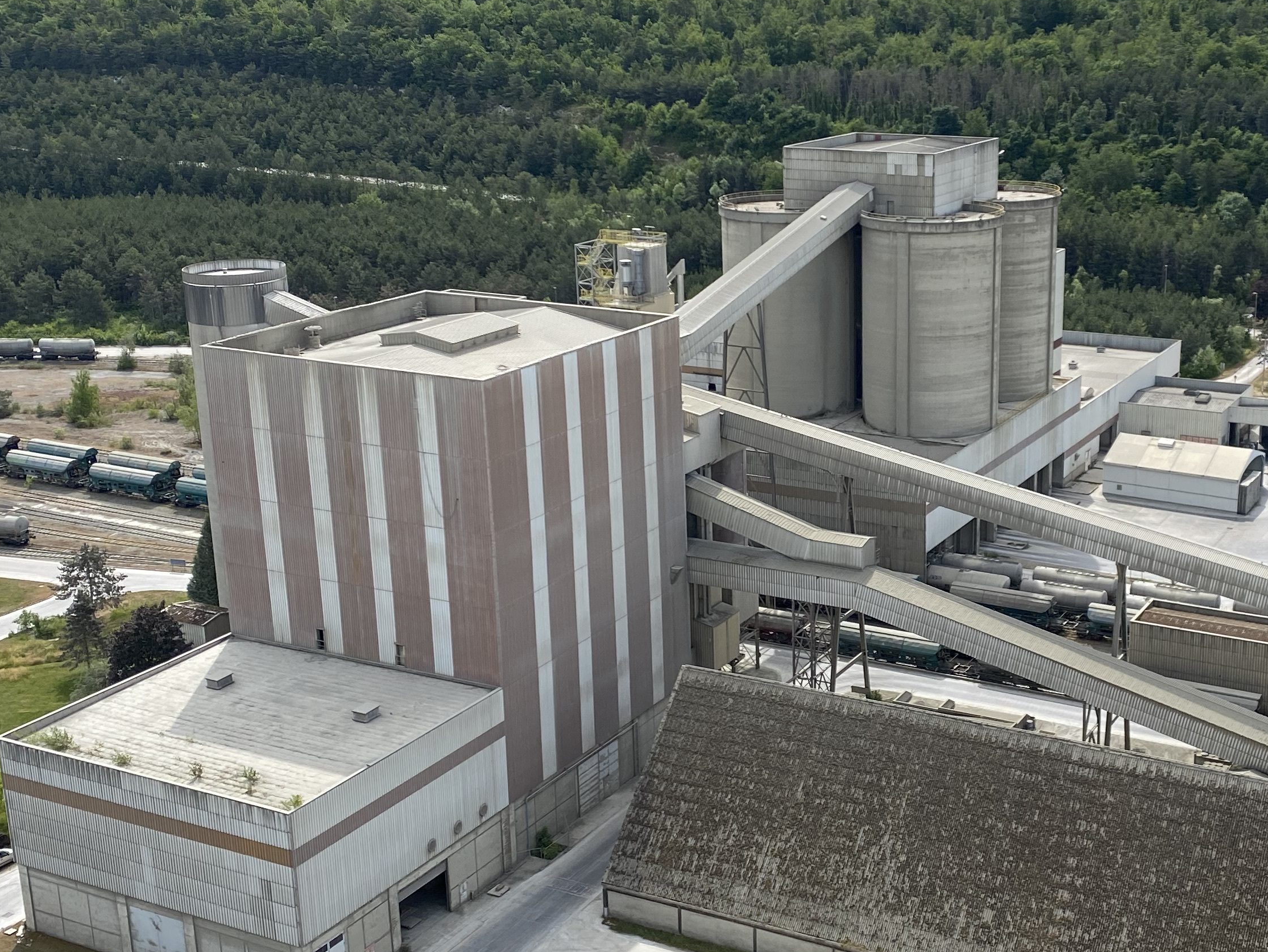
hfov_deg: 39.9
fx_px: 1722
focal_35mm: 47
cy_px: 470
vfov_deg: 30.9
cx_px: 854
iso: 32
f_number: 1.8
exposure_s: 1/2890
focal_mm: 4.25
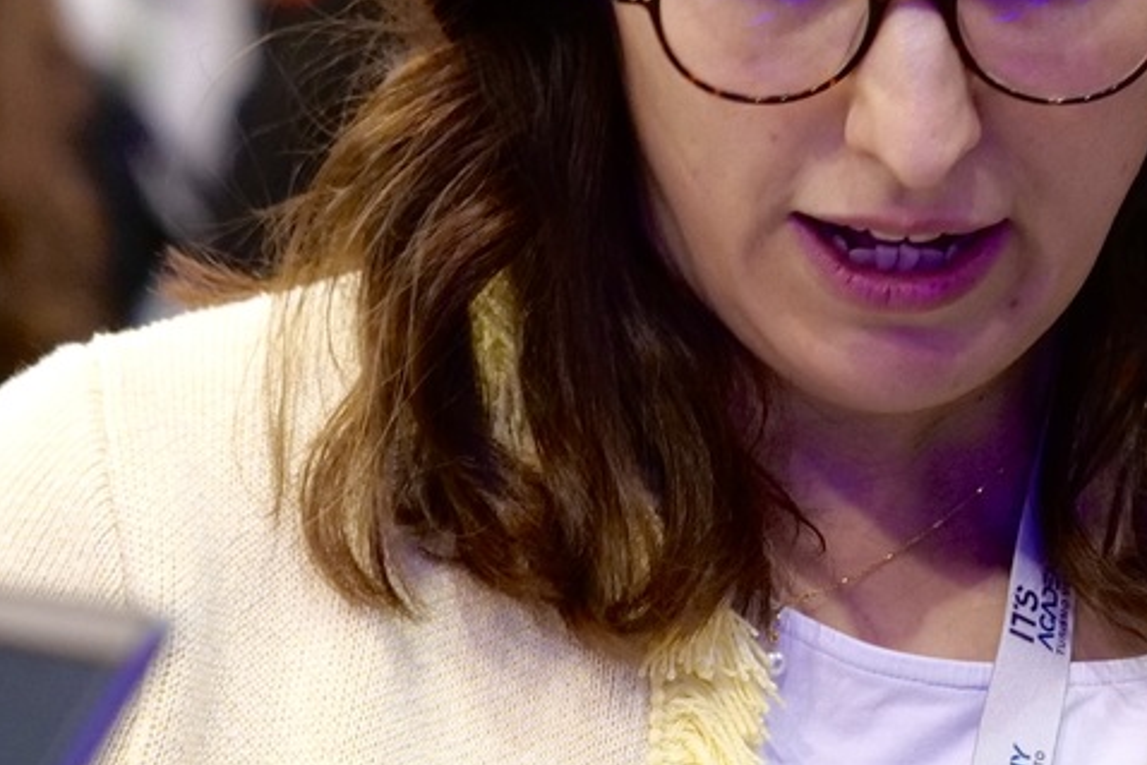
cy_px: 429
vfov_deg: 4.9
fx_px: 8955
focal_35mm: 281
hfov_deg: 7.2
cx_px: 1509
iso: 3200
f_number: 3.5
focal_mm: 70
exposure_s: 1/250
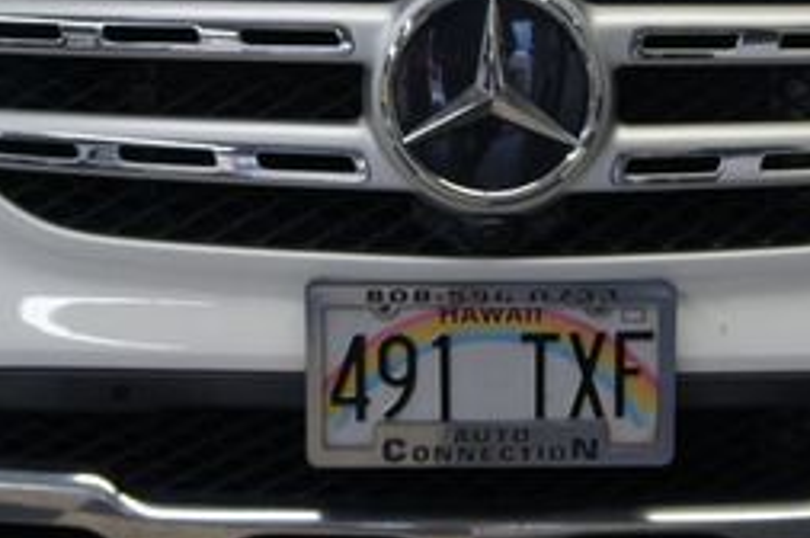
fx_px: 1961
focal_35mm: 87
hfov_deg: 23.3
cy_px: 70
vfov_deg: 15.5
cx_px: 483
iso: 200
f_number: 4
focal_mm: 23
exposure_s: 1/40
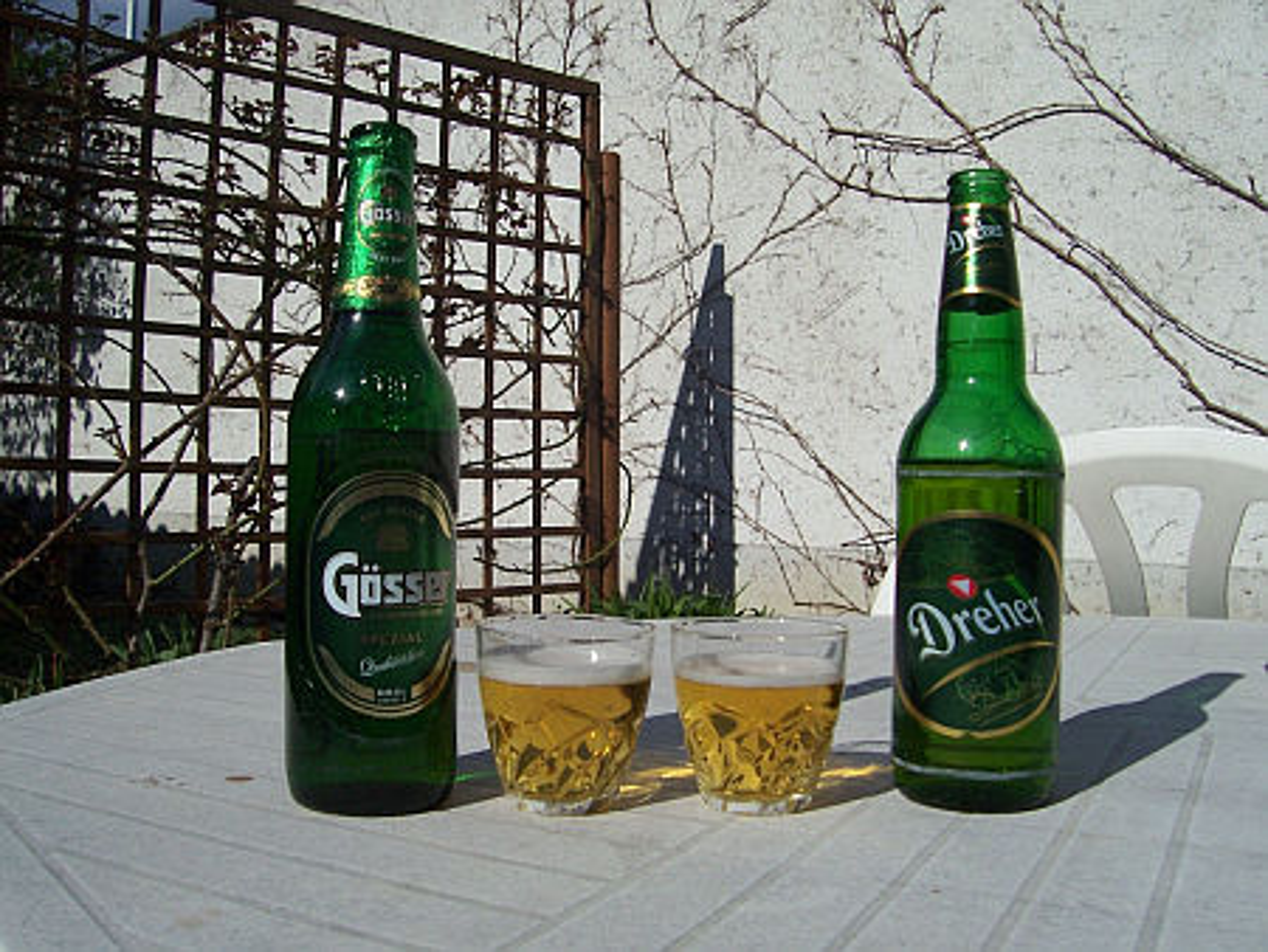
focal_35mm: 34
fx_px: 1246
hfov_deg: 53.9
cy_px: 476
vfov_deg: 41.8
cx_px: 634
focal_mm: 5.6
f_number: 5.6
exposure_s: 1/1000
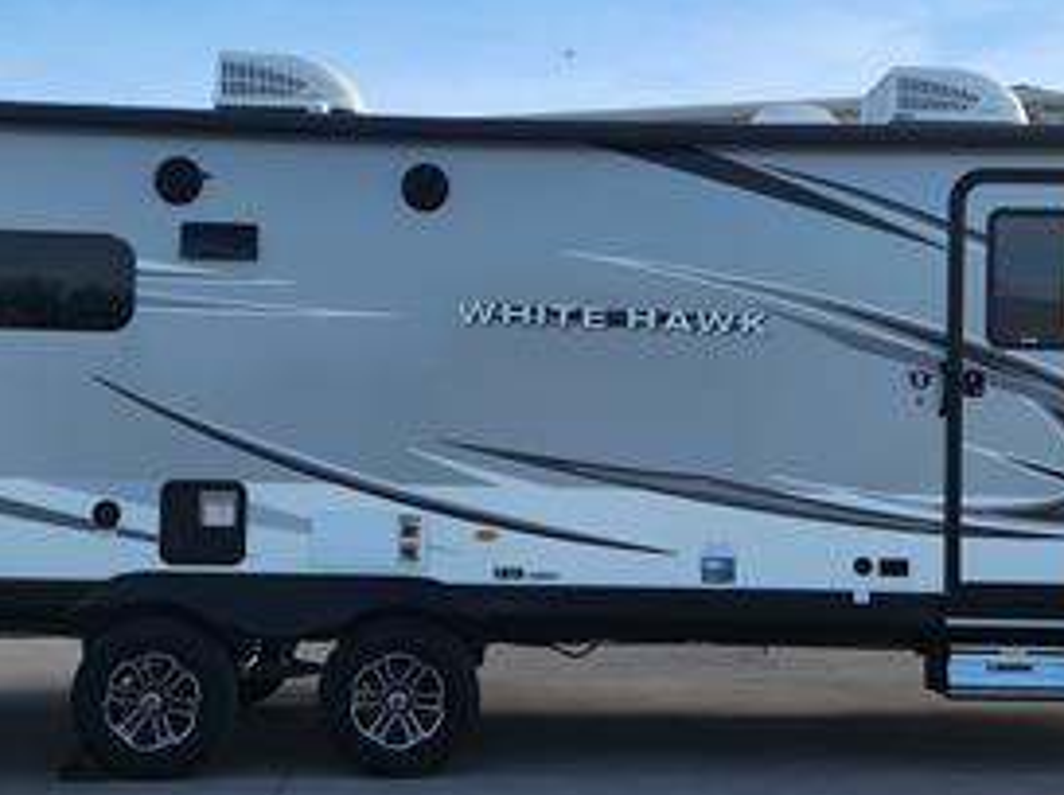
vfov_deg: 27.0
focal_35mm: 54
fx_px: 1658
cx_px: 546
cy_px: 421
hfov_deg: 35.6
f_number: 1.8
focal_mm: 5.4
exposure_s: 1/883
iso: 20
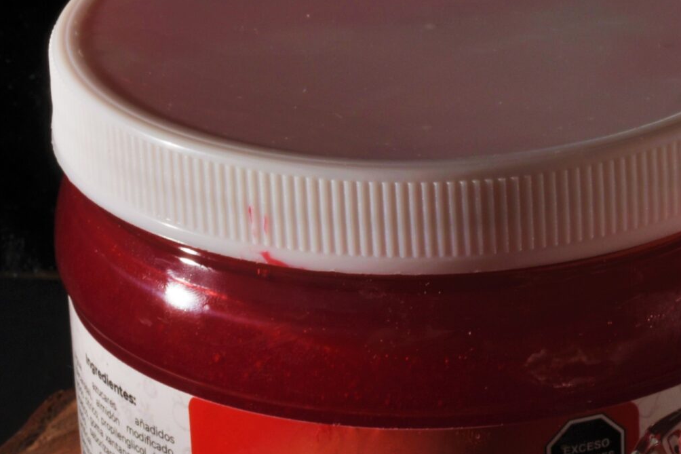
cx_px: 726
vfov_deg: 6.7
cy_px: 423
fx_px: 3858
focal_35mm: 204
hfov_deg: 10.0
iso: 100
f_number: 20
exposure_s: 1/50
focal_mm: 40
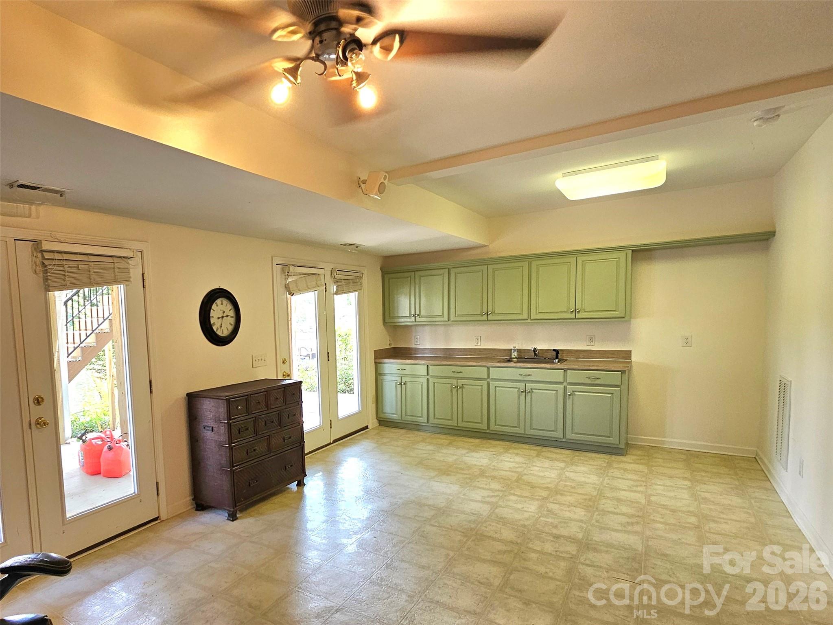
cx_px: 416
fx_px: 313
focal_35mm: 13
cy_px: 312
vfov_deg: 89.9
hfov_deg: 106.2
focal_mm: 2.2
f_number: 2.2
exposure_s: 1/60.2
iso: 100
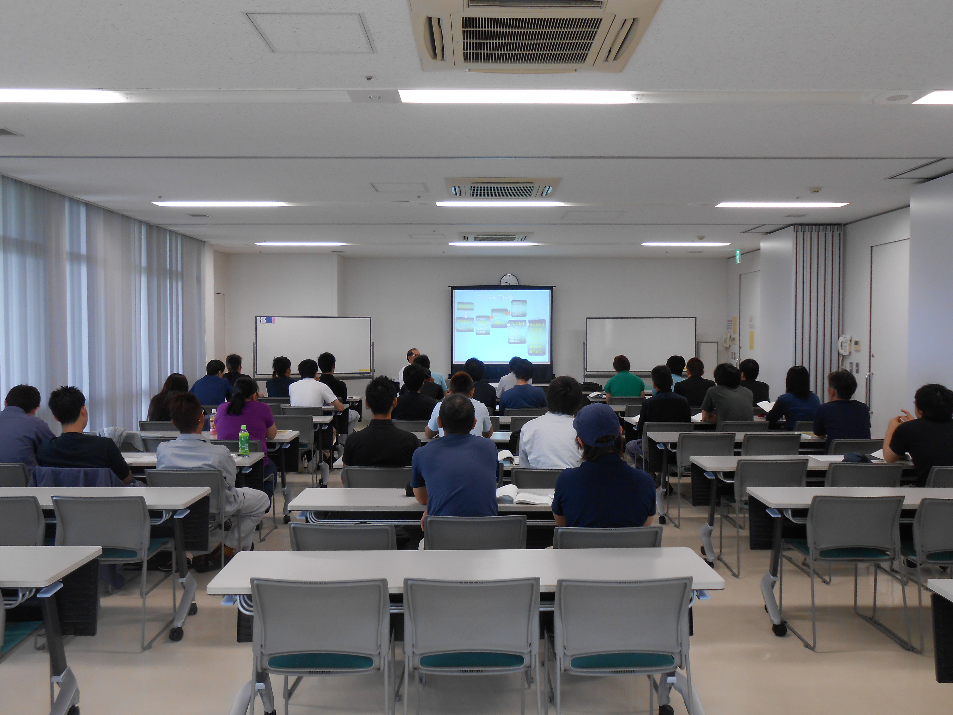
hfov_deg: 60.0
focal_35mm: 30
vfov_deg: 46.8
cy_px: 358
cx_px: 476
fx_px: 826
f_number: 3.8
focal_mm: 5.3
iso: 125
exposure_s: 1/30
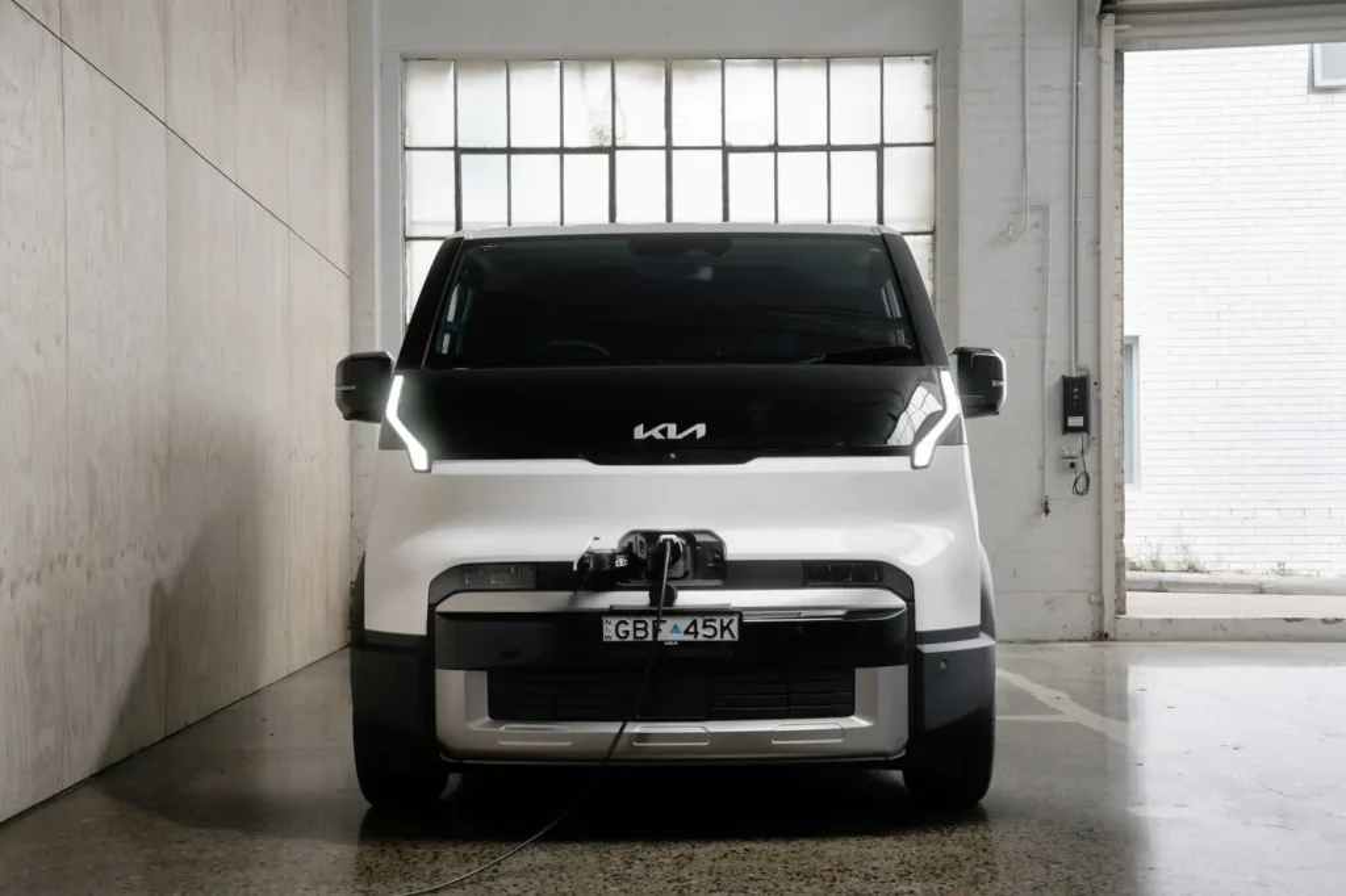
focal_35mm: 47
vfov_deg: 28.6
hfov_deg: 41.9
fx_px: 1757
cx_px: 673
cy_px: 448
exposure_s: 1/25
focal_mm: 47
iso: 400
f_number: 6.3
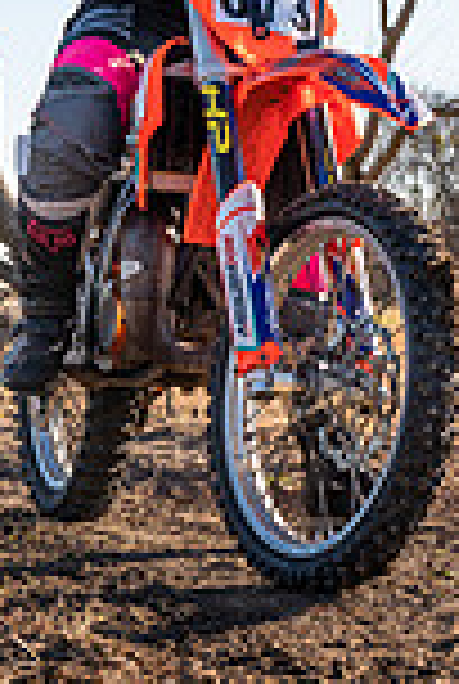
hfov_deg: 10.5
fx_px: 2475
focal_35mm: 130
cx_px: -27
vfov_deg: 15.7
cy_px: 284
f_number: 5
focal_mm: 44
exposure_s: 1/250
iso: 80
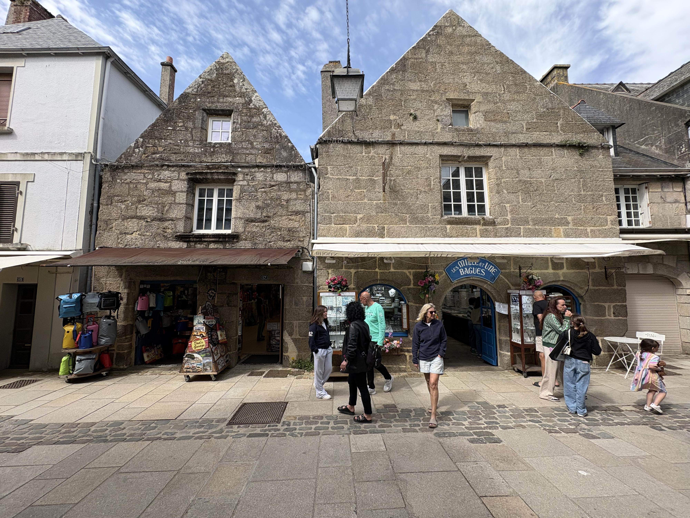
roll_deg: +0.3
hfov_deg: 102.1
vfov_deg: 85.7
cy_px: 259
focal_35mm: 14
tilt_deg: +6.7
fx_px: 279
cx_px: 345
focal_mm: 2.22
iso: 40
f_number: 2.2
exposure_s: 1/727
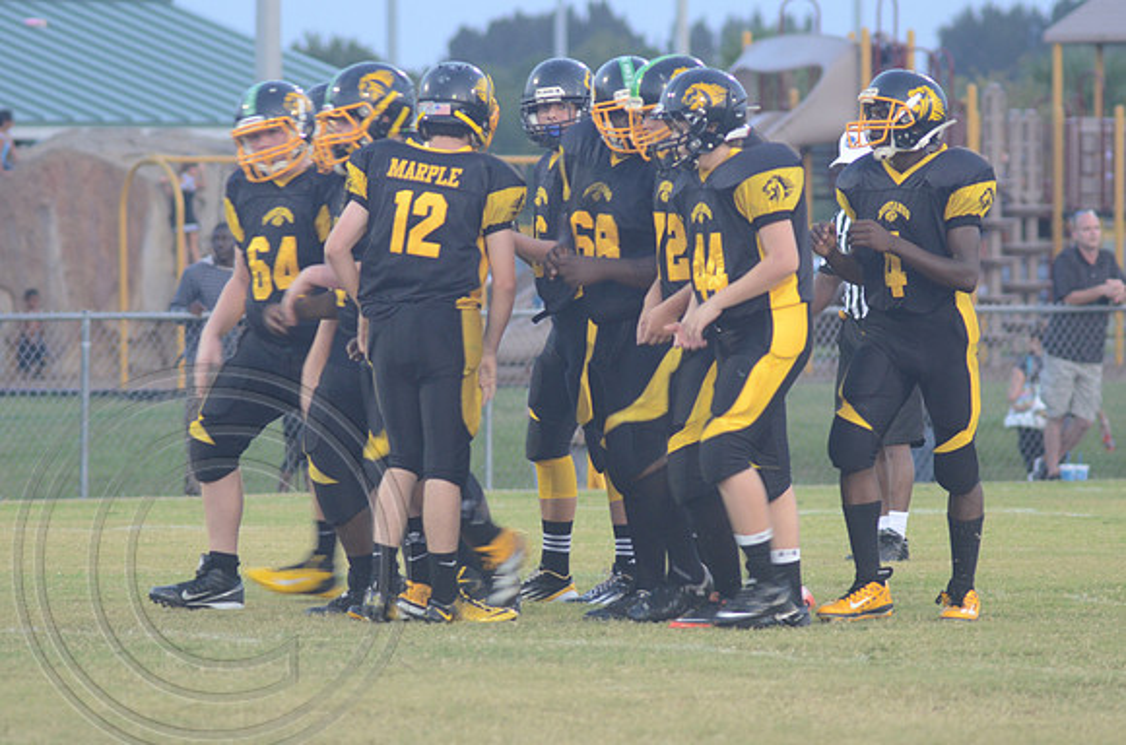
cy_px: 372
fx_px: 10767
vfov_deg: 4.0
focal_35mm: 345
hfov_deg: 6.0
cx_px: 563
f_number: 5.6
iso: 1000
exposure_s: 1/50
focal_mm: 230
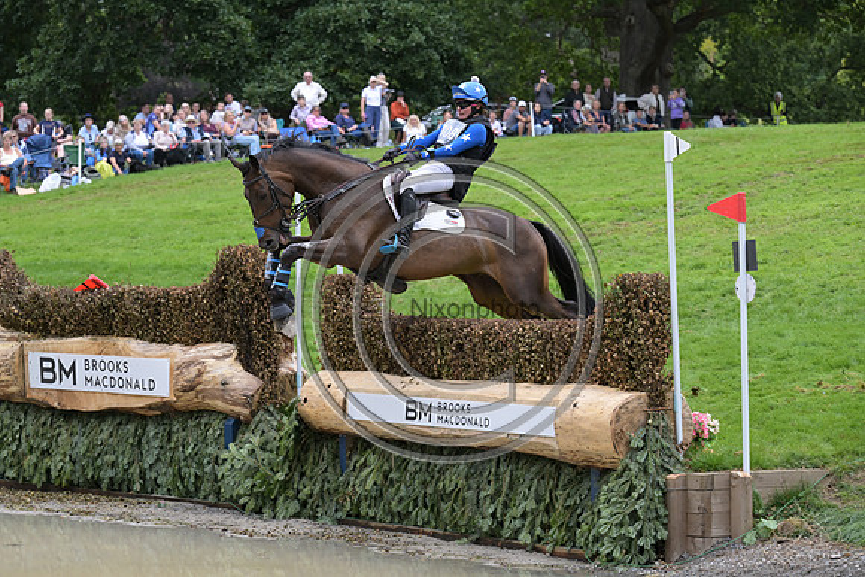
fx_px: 3004
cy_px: 288
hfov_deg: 16.4
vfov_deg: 11.0
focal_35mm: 125
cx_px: 432
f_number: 5.6
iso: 1250
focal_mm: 125
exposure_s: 1/1250
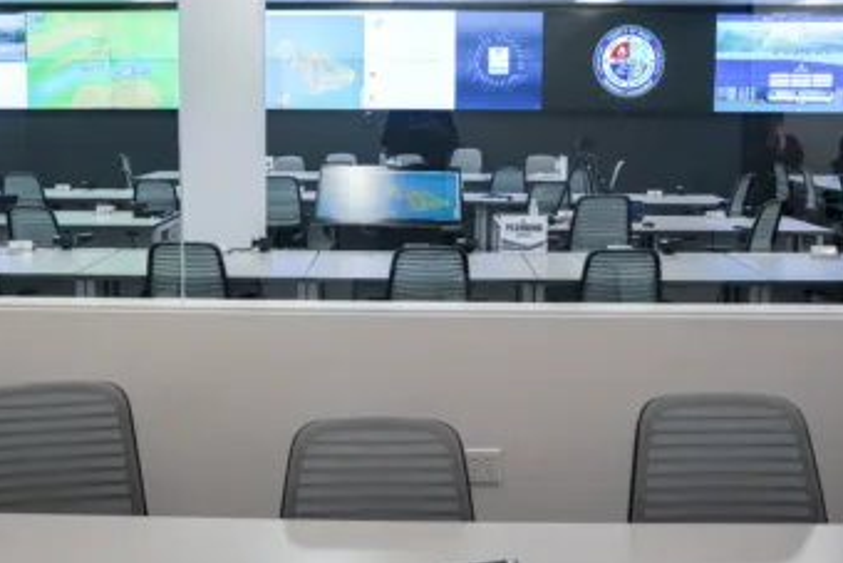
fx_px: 979
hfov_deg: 46.6
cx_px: 392
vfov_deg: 31.9
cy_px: 206
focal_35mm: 42
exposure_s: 1/250
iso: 2000
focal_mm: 31.6
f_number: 4.5
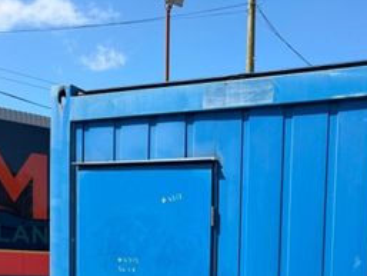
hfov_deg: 33.5
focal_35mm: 56
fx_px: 594
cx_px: 286
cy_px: 319
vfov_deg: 24.1
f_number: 1.78
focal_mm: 6.76
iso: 80
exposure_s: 1/3279
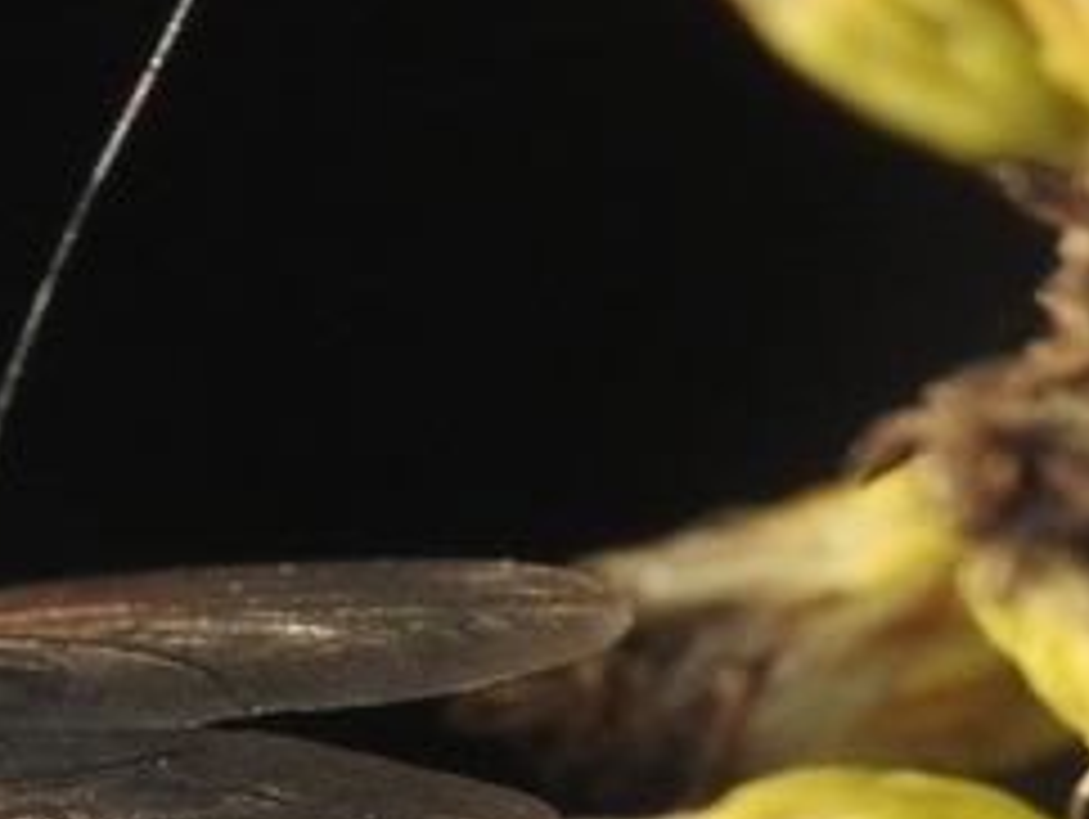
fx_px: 14990
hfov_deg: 4.2
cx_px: -70
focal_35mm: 476
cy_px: 562
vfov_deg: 3.1
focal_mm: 24.2
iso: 400
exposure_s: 1/1600
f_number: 5
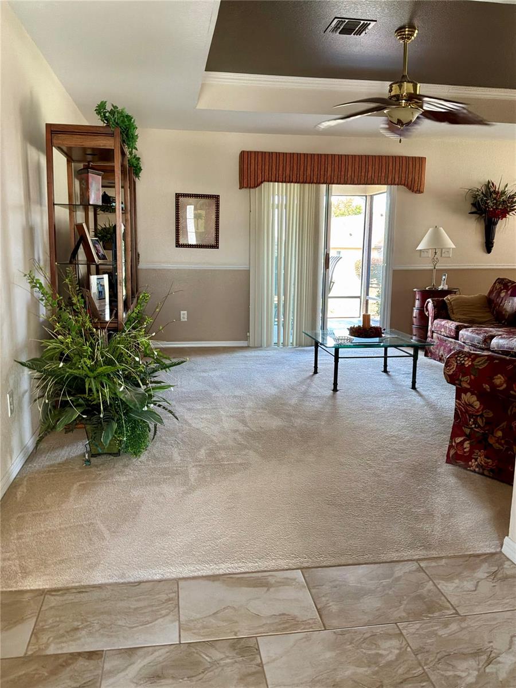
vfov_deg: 63.4
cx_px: 258
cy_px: 344
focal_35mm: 28
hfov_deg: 49.7
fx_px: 557
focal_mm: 3
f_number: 1.8
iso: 100
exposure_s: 1/50
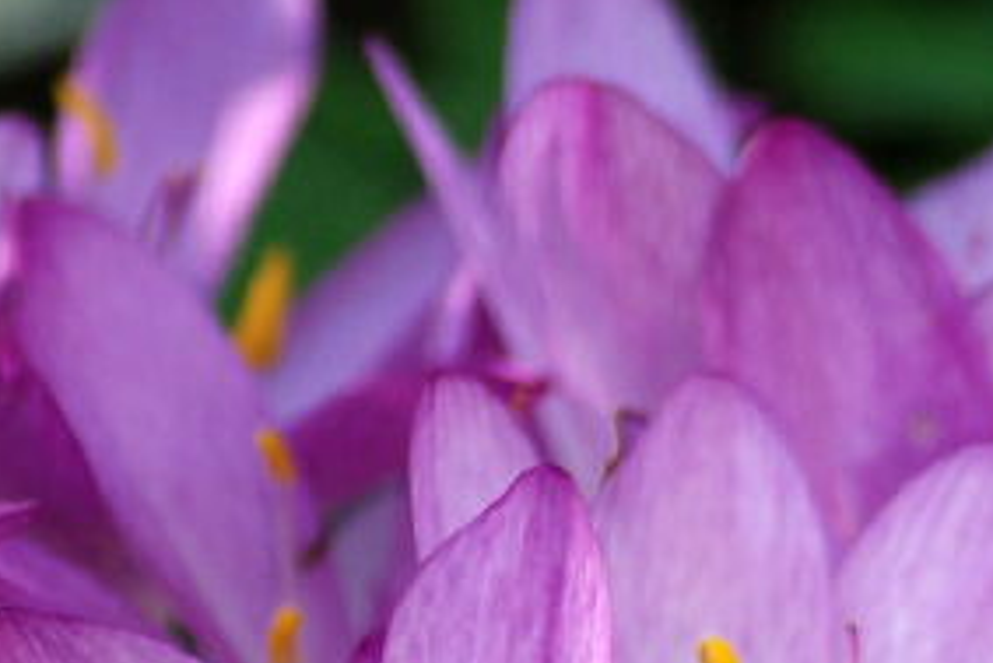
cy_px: 910
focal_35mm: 1060
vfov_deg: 1.3
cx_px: 814
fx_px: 29247
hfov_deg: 1.9
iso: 200
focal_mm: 195
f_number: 5
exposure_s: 1/160
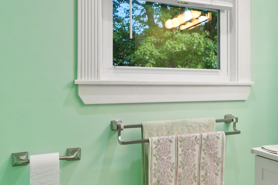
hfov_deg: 44.4
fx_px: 309
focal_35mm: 40
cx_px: 246
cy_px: 95
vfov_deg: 33.4
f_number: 8
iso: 250
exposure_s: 1/1.67
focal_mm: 14
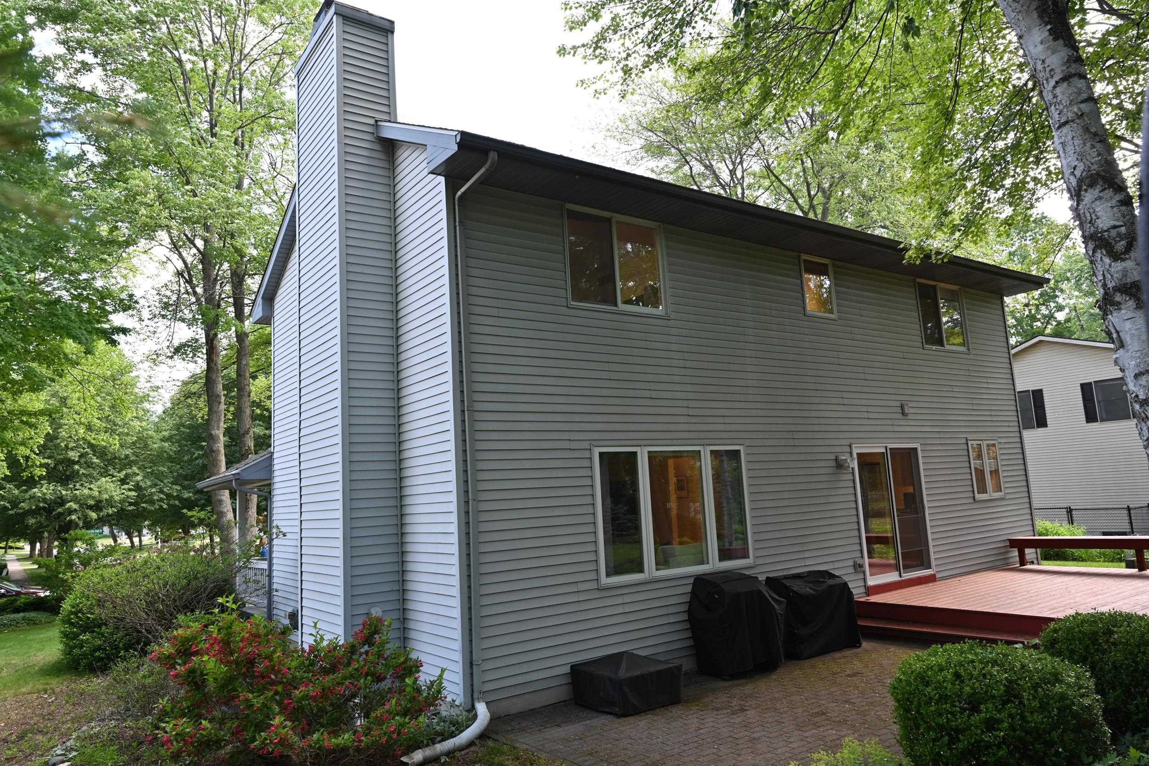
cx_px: 574
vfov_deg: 53.1
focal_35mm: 24
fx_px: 766
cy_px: 383
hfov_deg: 73.7
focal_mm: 24
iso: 400
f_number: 4
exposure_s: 1/250
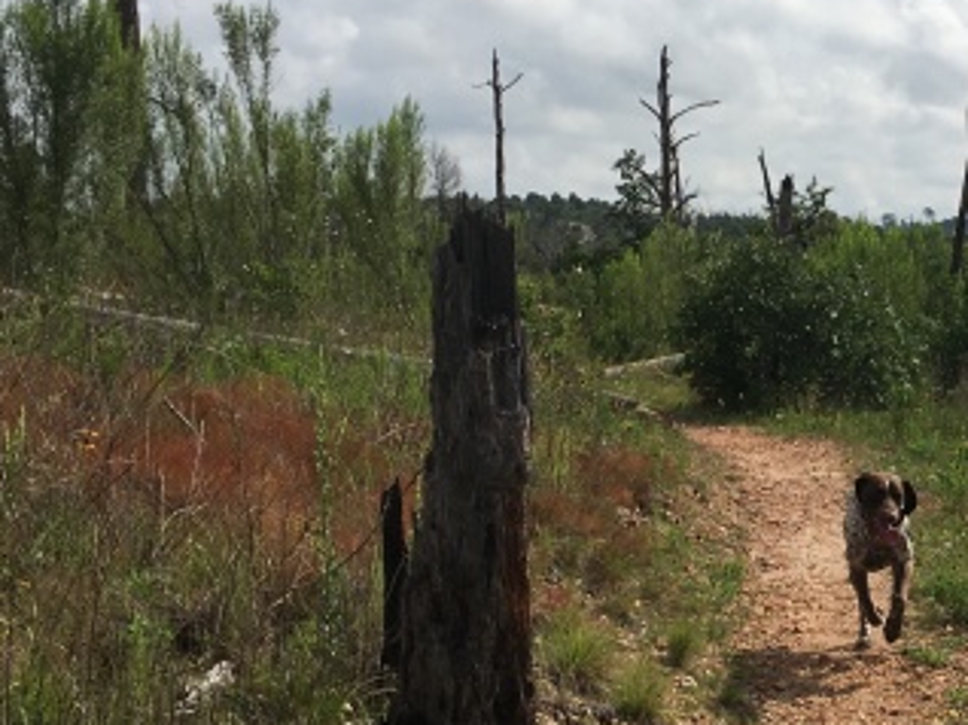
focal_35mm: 73
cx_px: 944
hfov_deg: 25.5
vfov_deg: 20.0
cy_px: 527
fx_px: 2040
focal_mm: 4.15
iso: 25
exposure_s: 1/3077
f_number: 2.2
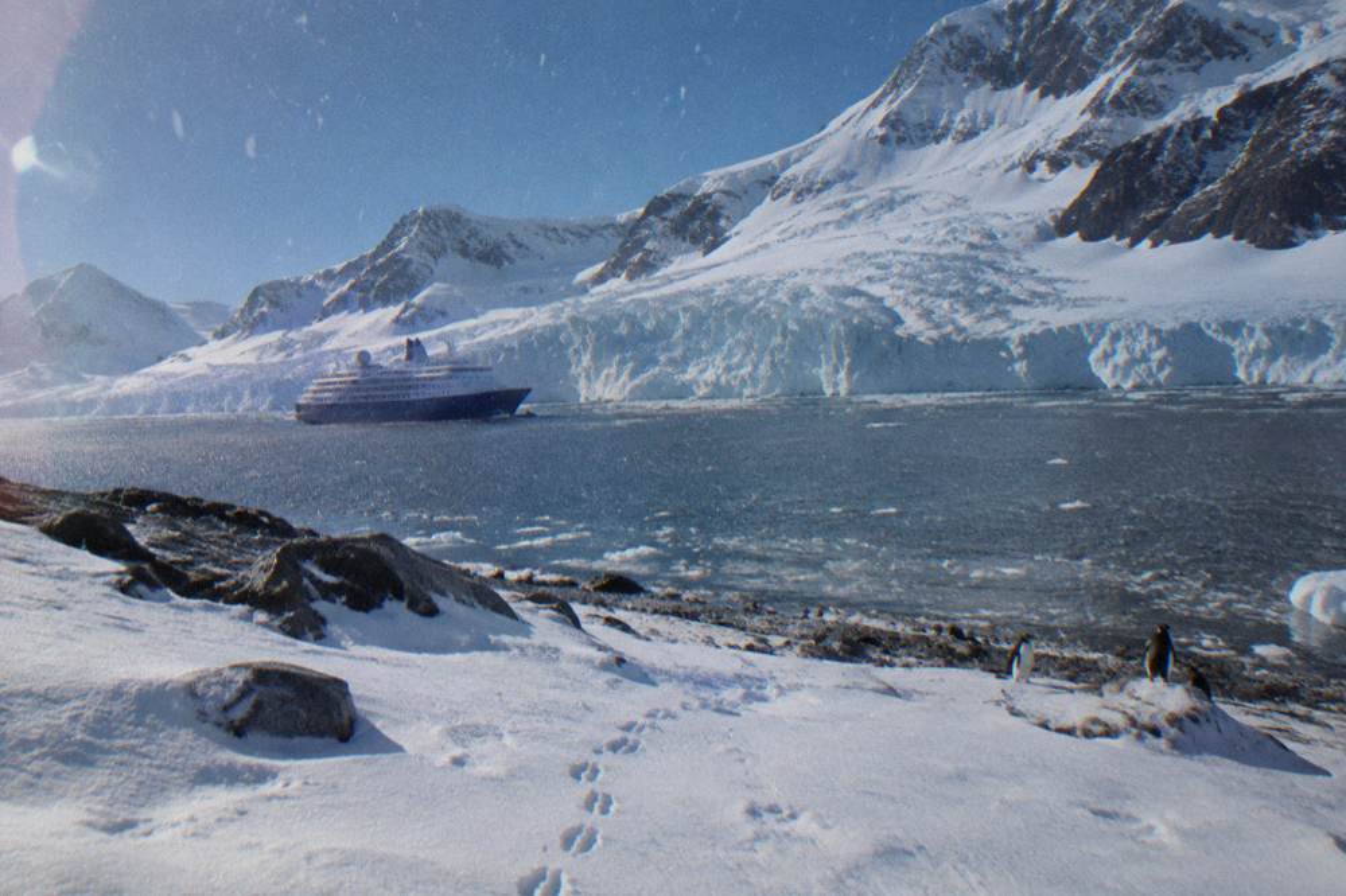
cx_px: 673
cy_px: 448
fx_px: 1308
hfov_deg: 54.5
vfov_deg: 37.8
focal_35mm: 35
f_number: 7.1
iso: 200
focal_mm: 35
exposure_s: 1/800
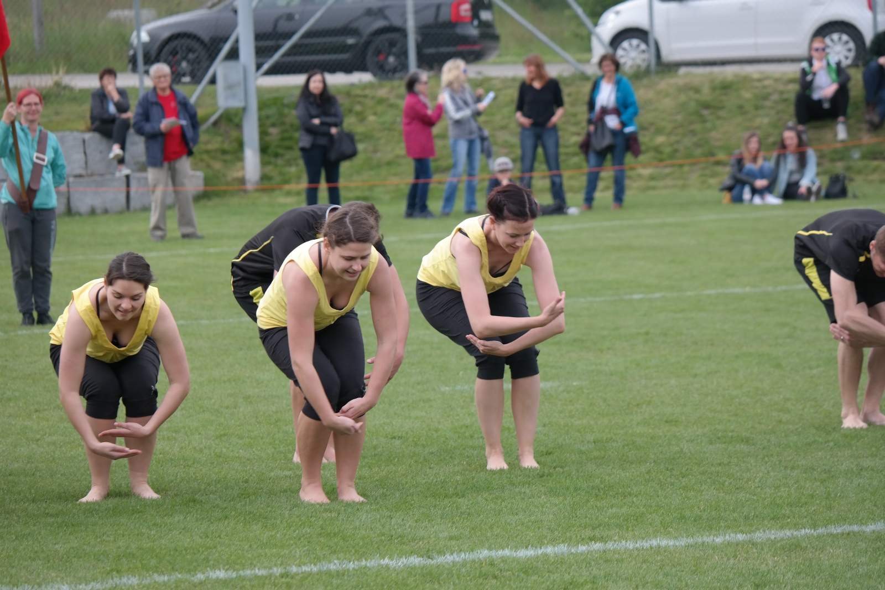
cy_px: 295
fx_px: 4915
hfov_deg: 10.3
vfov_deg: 6.9
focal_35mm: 200
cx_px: 442
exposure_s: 1/320
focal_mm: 130
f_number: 5
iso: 200
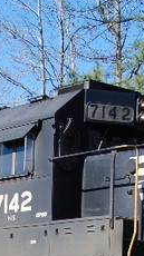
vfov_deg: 15.7
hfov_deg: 9.0
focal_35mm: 134
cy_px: 267
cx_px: 31
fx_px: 911
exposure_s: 1/1000
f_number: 3.8
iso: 200
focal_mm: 23
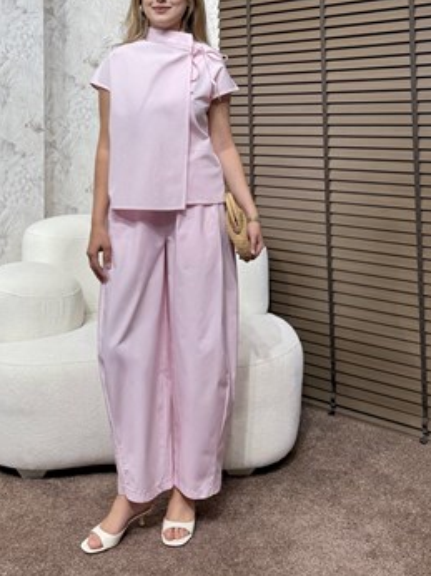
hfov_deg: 38.4
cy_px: 146
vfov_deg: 48.3
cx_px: 168
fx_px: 615
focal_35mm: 37
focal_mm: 6.76
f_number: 1.78
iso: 80
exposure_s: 1/393
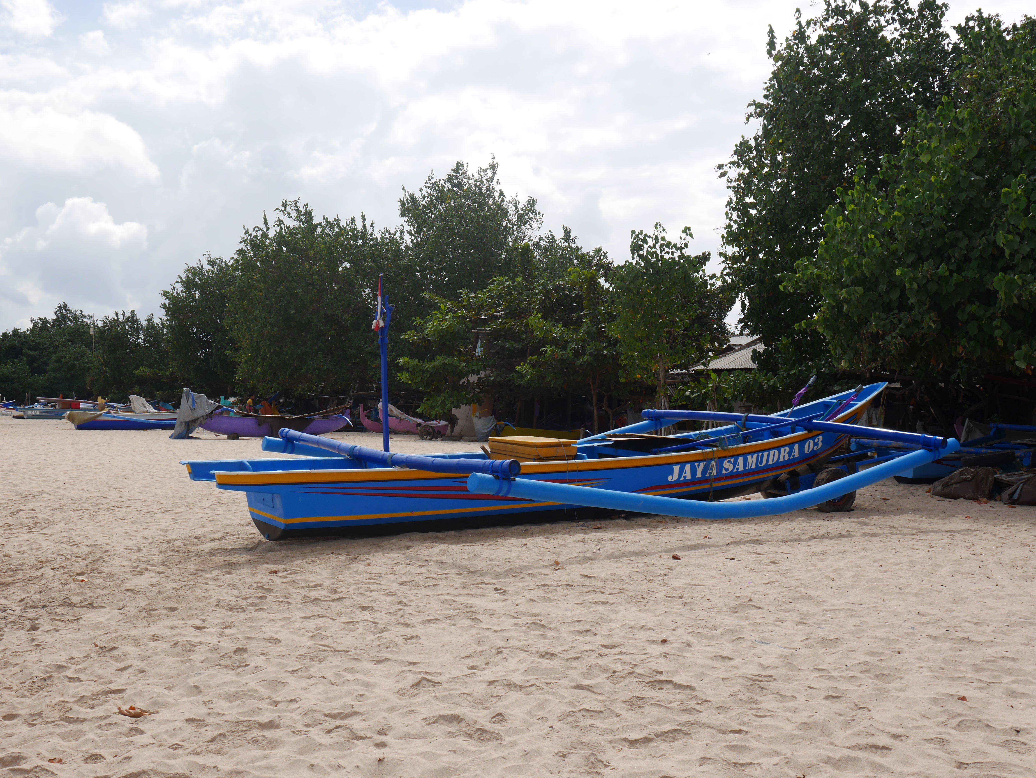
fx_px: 1138
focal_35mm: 38
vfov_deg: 37.7
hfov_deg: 49.0
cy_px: 389
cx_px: 518
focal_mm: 19
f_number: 9
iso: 200
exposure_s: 1/500
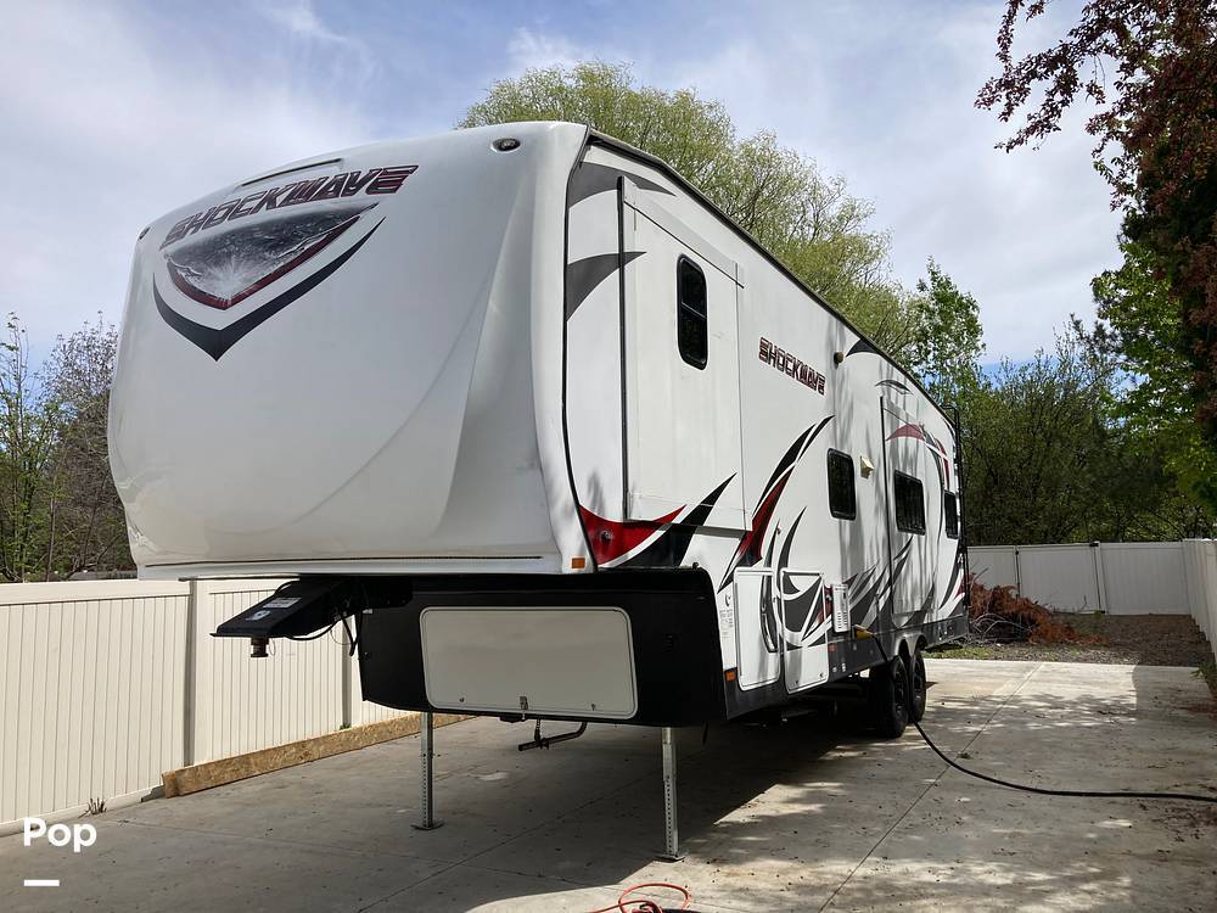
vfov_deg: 49.7
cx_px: 608
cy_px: 456
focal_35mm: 28
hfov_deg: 63.4
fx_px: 984
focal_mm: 3.99
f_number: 1.8
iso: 25
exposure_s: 1/2857
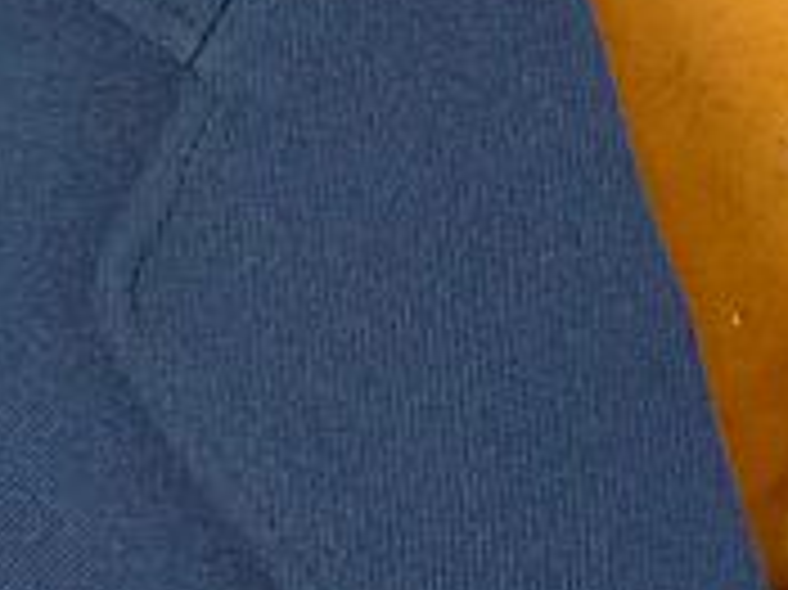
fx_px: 3753
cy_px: -158
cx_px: 779
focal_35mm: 165
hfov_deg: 11.9
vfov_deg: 8.9
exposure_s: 1/50
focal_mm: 6.4
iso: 400
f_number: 3.7
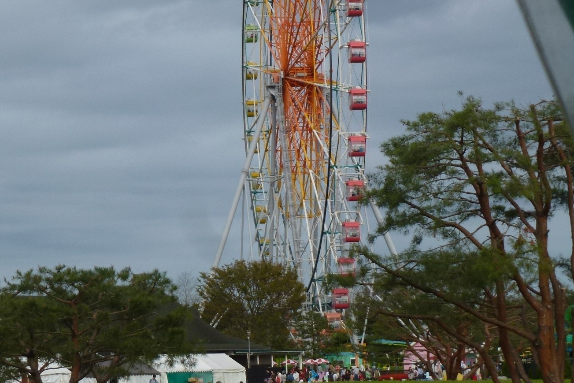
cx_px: 147
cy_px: 126
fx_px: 2137
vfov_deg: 10.2
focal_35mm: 134
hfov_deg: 15.2
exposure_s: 1/640
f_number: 4.8
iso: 100
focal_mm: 14.8
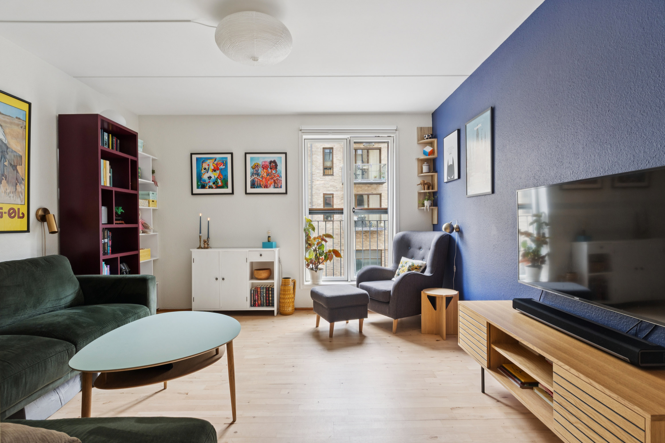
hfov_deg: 89.1
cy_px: 222
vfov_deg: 66.5
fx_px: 338
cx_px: 332
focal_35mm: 18
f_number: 7.1
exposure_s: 1/10
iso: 250
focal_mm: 12.2
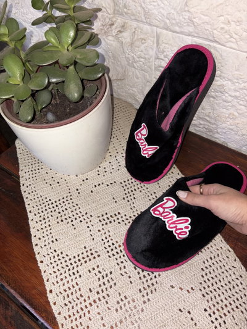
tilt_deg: -54.9
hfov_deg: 53.1
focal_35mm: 26
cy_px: 164
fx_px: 247
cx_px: 124
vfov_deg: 67.3
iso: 40
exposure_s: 1/36
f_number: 1.6
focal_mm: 5.96
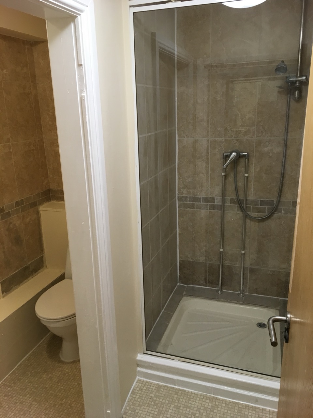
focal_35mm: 29
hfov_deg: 48.2
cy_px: 209
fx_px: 350
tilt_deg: -15.9
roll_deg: +2.4
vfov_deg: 61.7
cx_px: 156
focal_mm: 4.15
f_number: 2.2
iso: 50
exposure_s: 1/33
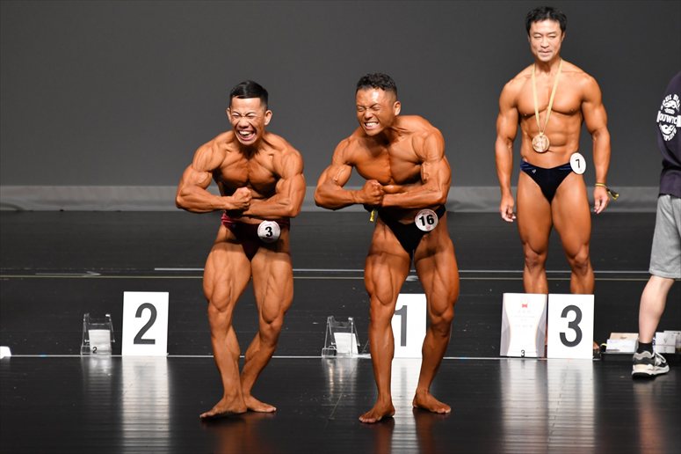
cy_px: 227
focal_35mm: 315
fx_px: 5956
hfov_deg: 6.5
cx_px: 340
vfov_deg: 4.4
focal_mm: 210
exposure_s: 1/400
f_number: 5.6
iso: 2500
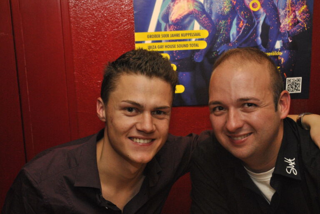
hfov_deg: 37.8
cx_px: 160
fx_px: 467
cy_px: 107
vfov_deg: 25.8
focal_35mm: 52
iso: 800
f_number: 7.1
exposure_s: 1/60
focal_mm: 35
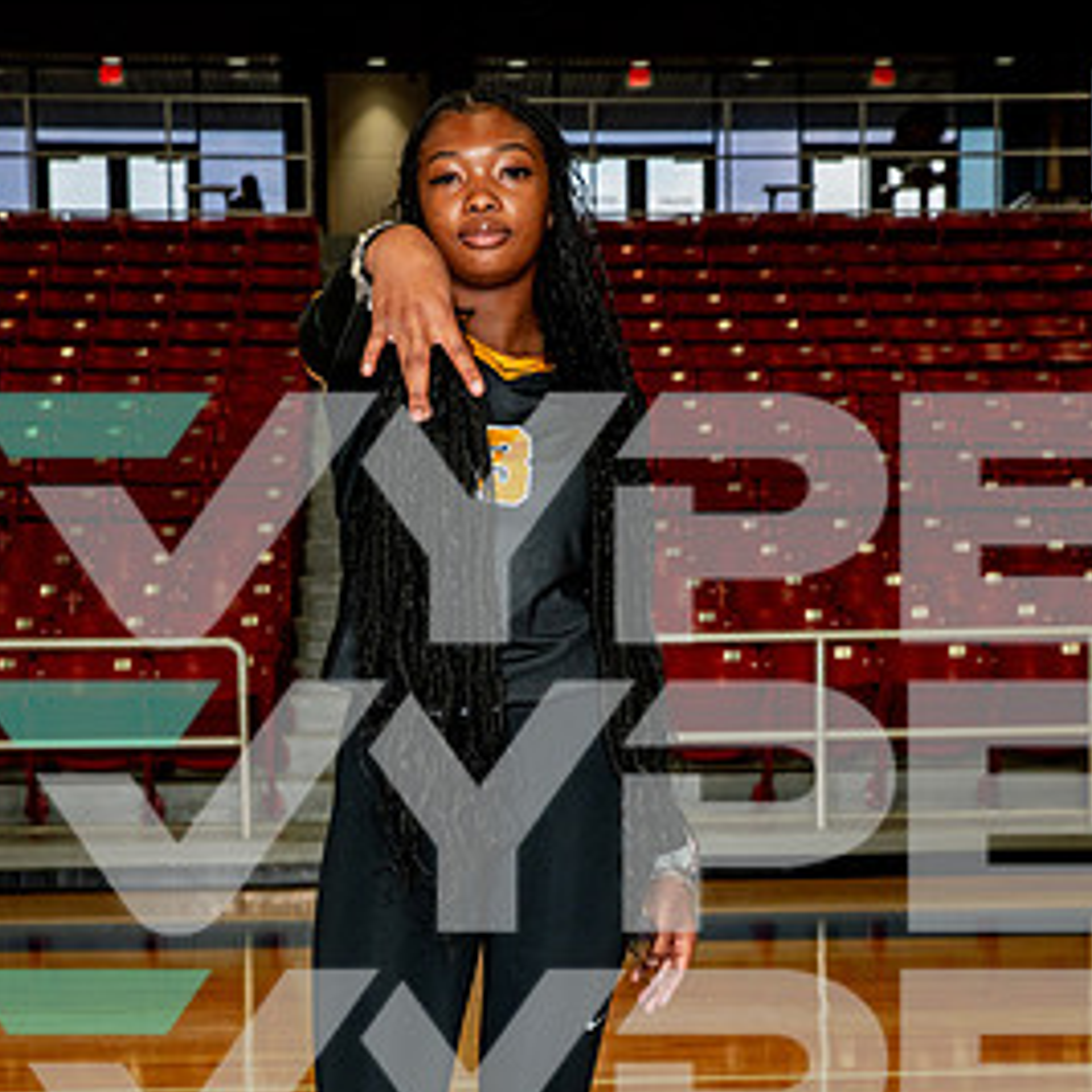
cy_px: 810
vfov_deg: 20.0
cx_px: 577
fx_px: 3069
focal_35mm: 86
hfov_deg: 20.2
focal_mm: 60
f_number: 7.1
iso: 800
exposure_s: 1/200
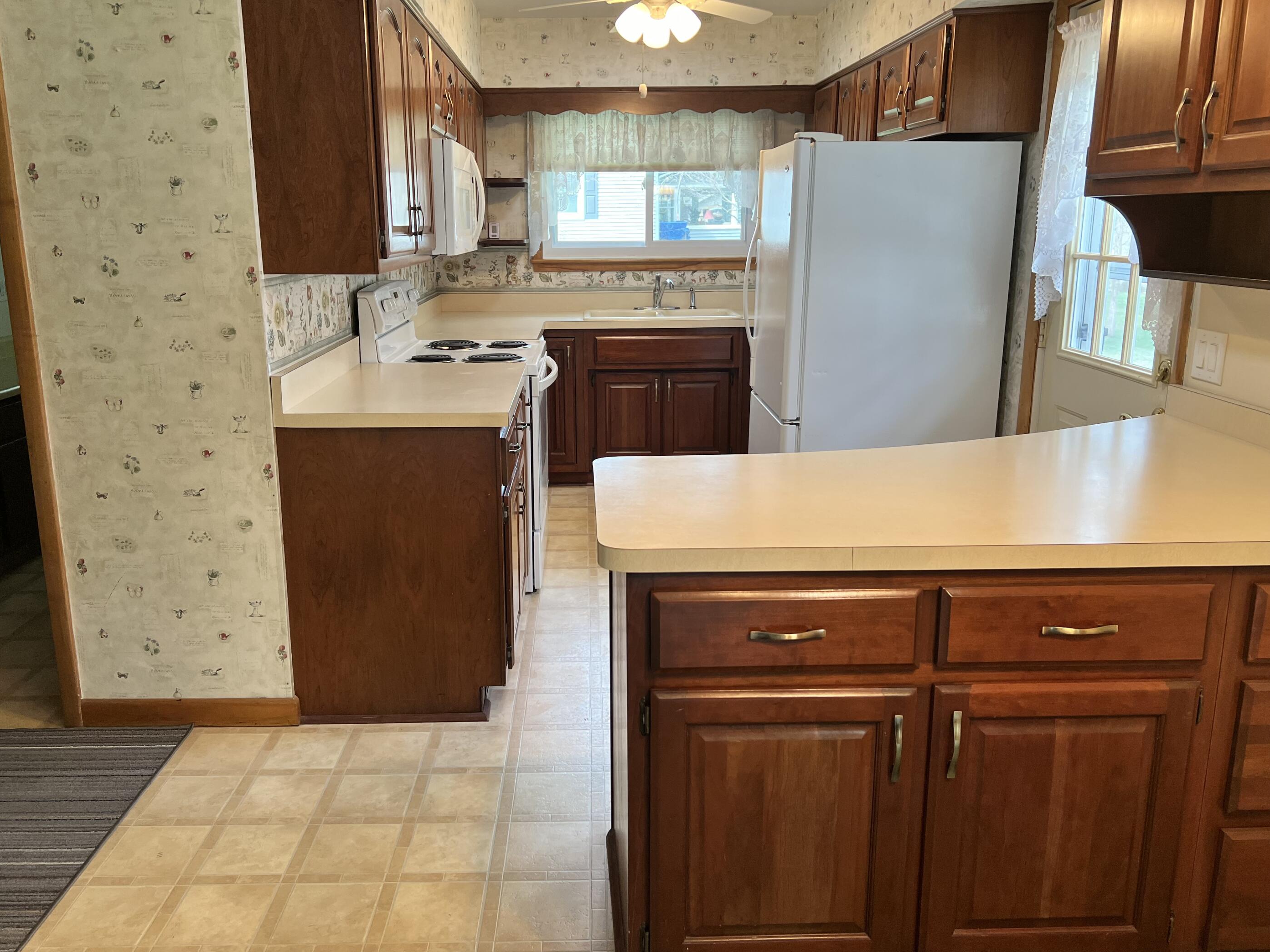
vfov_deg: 49.7
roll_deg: +1.2
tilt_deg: -12.2
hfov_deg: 63.4
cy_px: 447
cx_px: 588
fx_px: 1027
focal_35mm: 28
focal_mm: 5.7
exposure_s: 1/120
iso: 80
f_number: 1.5
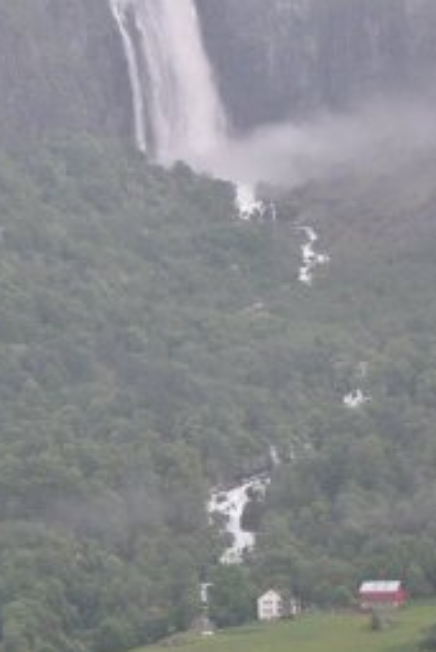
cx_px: 143
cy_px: 283
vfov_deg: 10.4
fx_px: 3590
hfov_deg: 6.9
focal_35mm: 198
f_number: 4.8
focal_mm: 75
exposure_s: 1/125
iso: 360
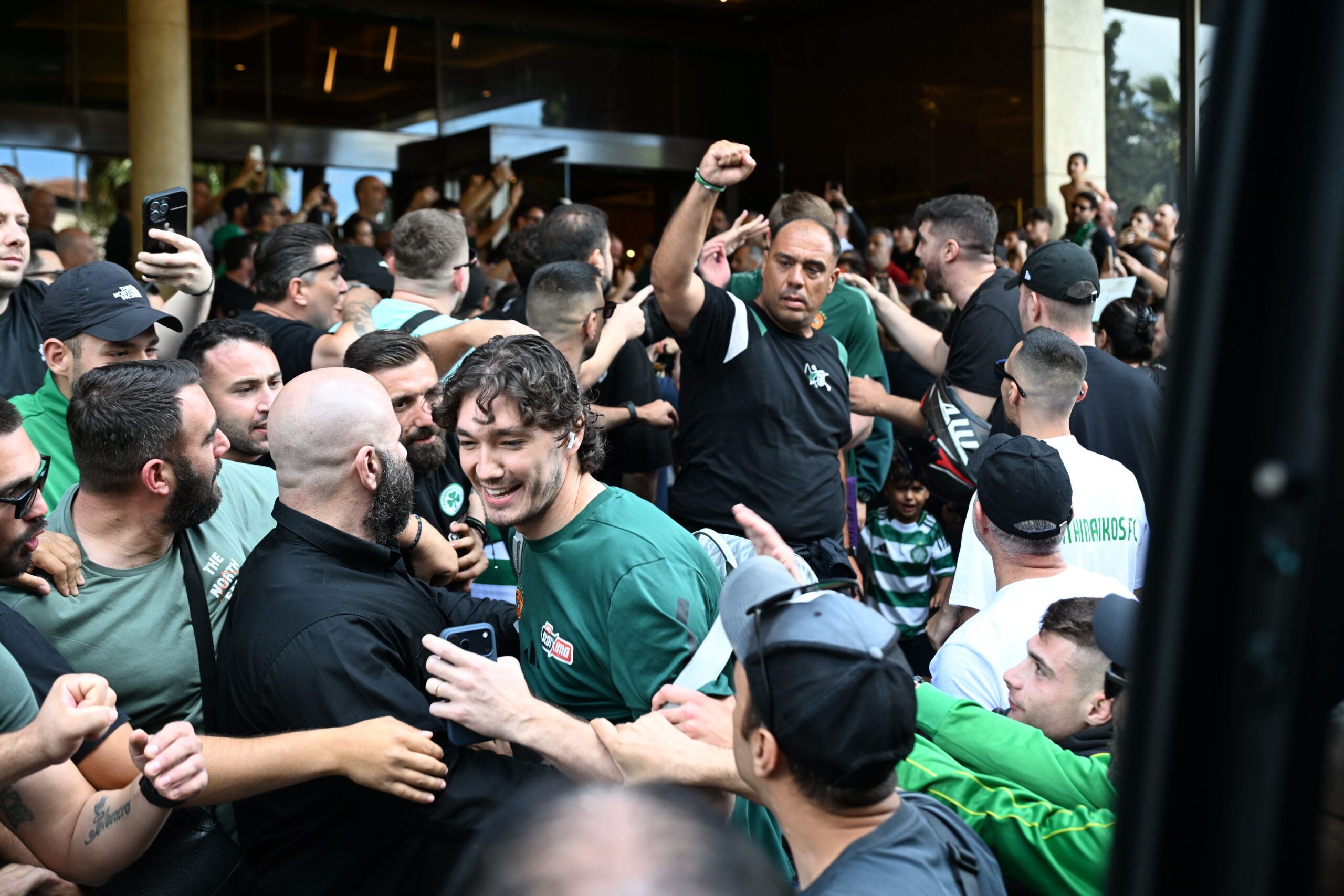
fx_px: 1792
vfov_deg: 28.1
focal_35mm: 48
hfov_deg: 41.1
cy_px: 448
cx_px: 672
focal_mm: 48
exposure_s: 1/250
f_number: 4
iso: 450
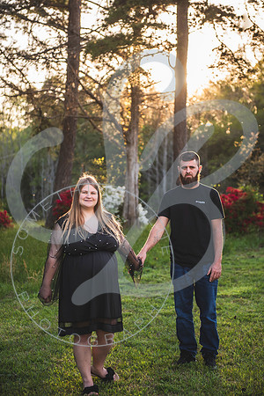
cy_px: 198
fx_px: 770
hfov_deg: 19.5
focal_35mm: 70
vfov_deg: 28.8
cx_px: 132
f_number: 2.8
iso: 100
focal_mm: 70
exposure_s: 1/320
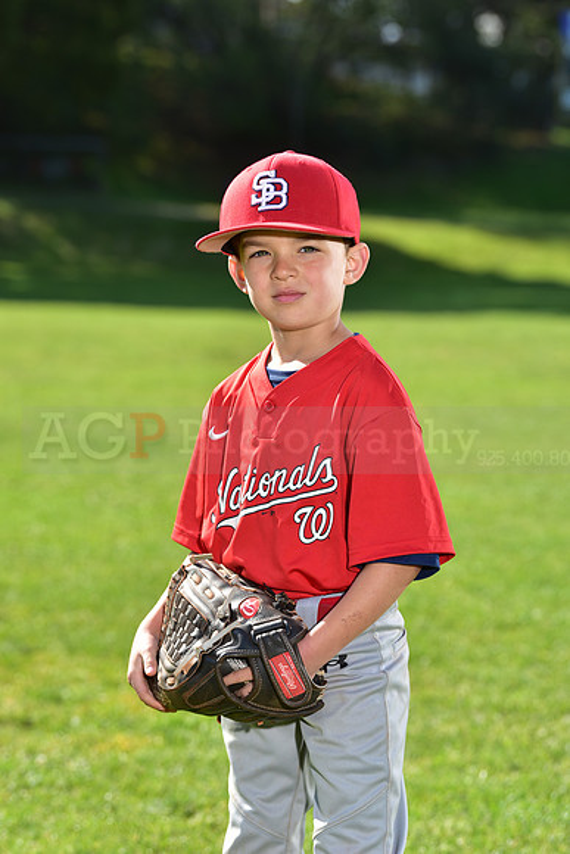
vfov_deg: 17.6
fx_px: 2753
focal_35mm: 116
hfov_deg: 11.8
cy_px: 427
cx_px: 285
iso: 80
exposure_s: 1/250
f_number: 5
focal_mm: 116
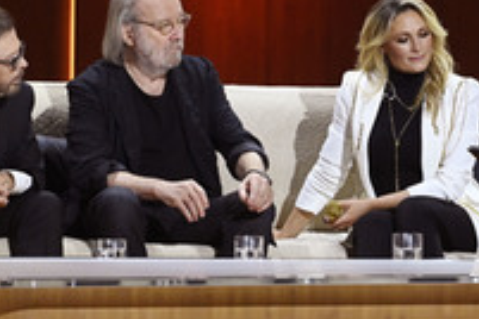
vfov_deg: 1.9
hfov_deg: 2.9
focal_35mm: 717
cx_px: 204
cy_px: 126
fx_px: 9539
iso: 8000
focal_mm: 320
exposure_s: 1/320
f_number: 5.6
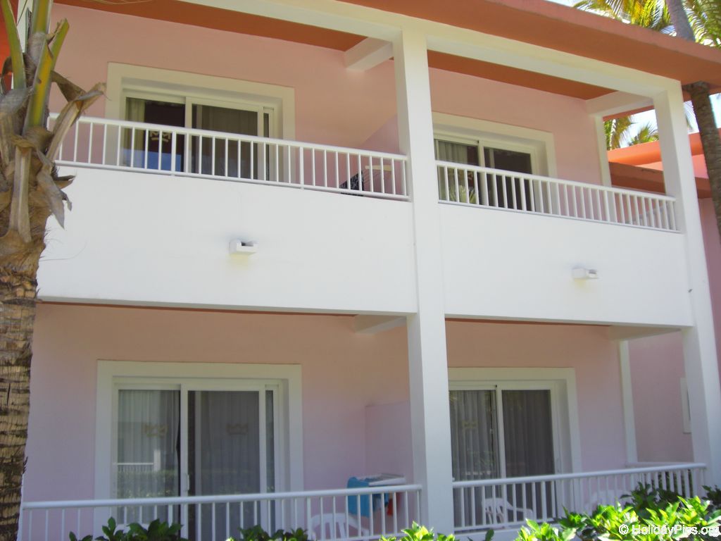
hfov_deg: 49.0
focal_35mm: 38
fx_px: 791
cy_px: 270
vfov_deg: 37.7
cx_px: 360
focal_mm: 6.2
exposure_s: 1/320
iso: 64
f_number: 2.7
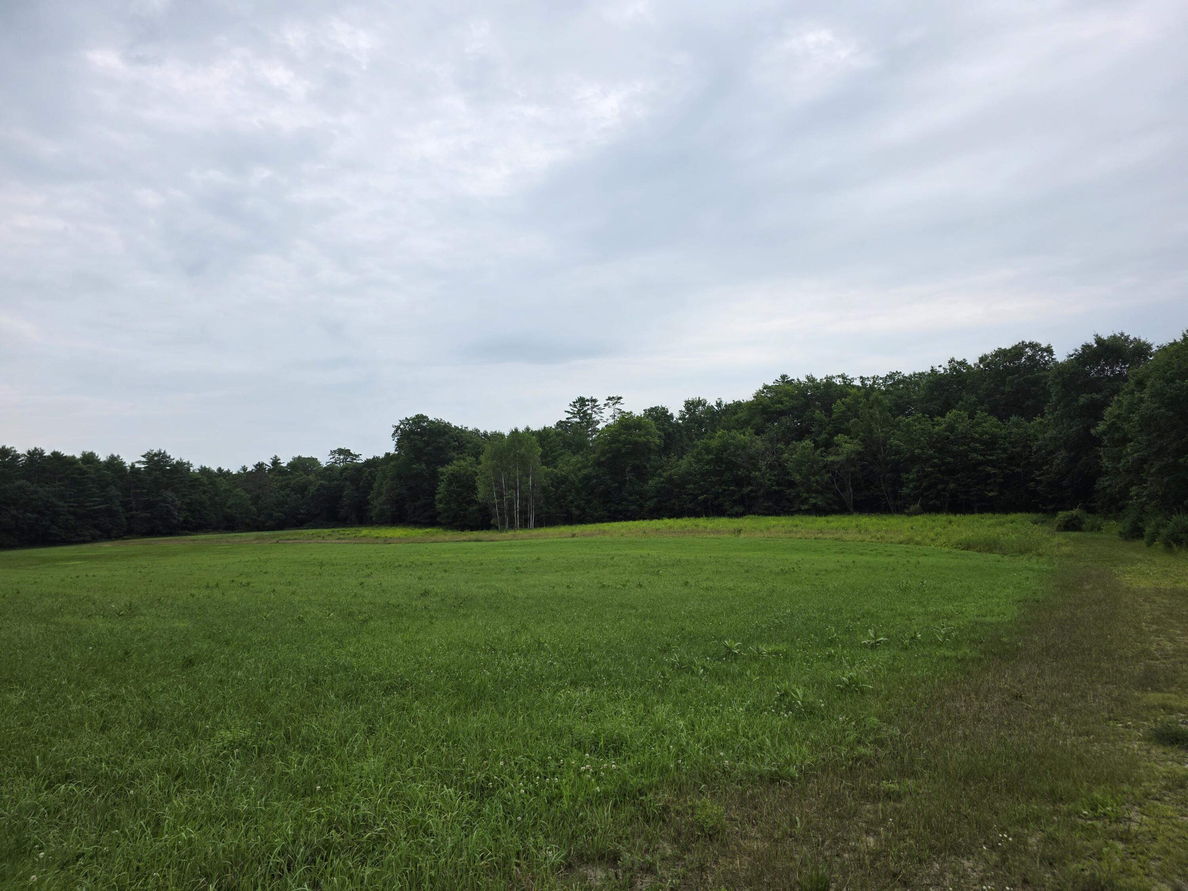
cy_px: 446
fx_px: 789
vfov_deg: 58.9
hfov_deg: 73.9
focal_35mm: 23
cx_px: 594
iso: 25
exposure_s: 1/359
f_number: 1.7
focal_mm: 6.3
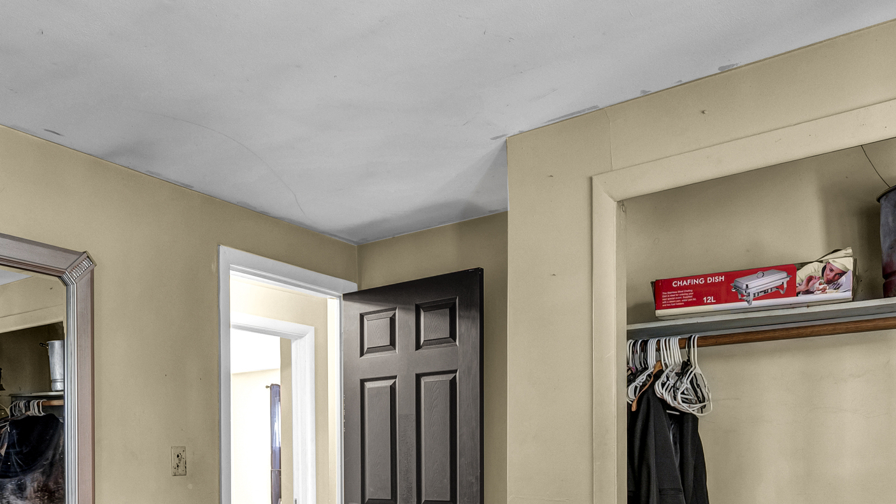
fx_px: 760
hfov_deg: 60.3
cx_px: 345
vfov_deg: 34.3
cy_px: 469
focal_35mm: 32
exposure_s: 1/1.25
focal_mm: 14
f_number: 7.1
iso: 320
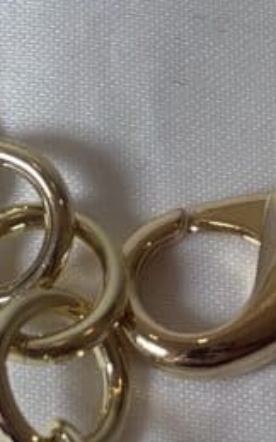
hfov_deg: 6.0
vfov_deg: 9.5
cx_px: 95
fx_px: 2622
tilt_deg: -66.8
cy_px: -20
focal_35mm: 218
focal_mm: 5.96
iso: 25
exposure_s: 1/154
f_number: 1.6
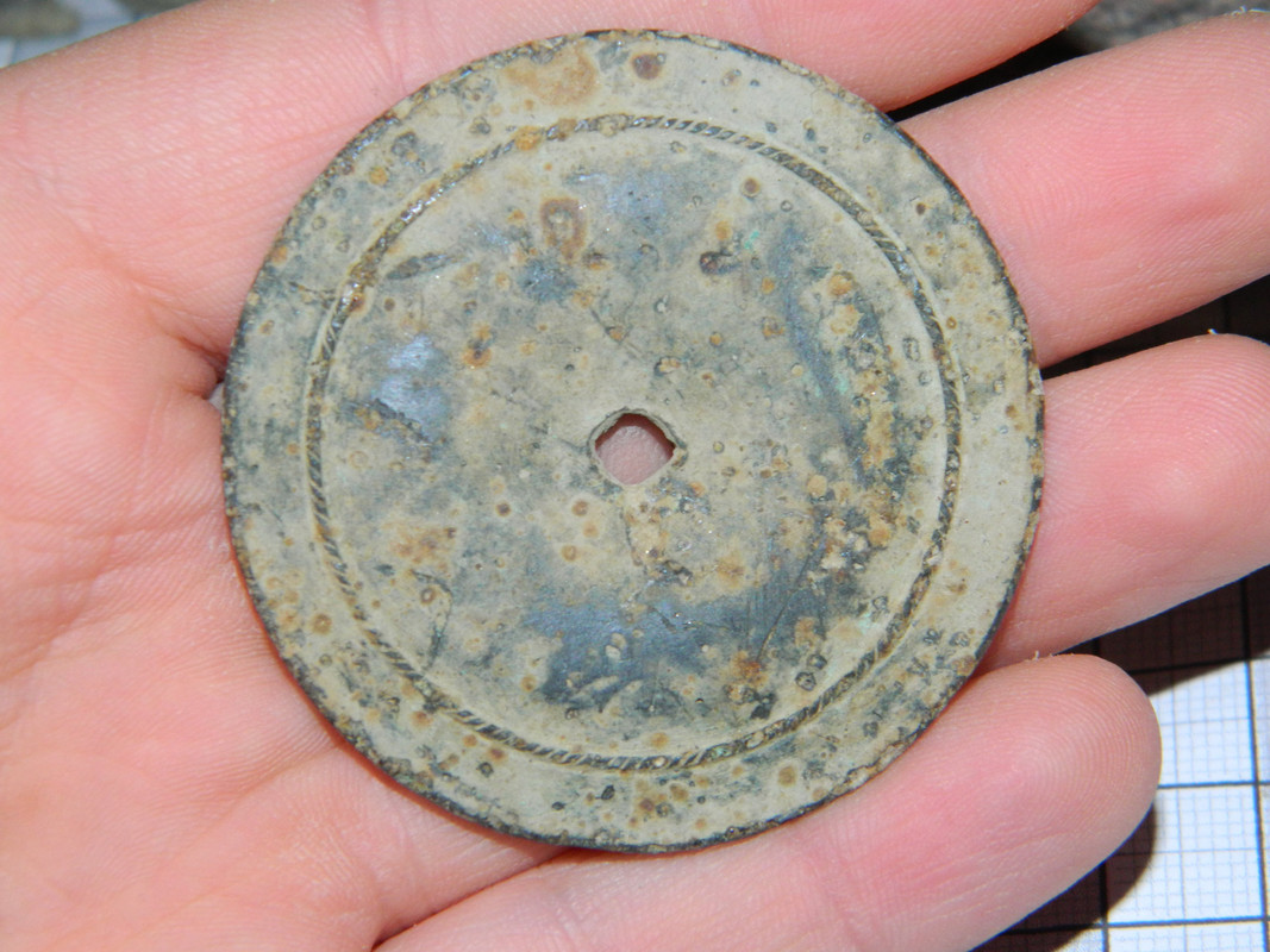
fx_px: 3778
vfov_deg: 14.4
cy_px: 476
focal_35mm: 103
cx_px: 635
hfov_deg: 19.1
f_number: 12.6
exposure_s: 1/60
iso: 200
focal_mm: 18.6
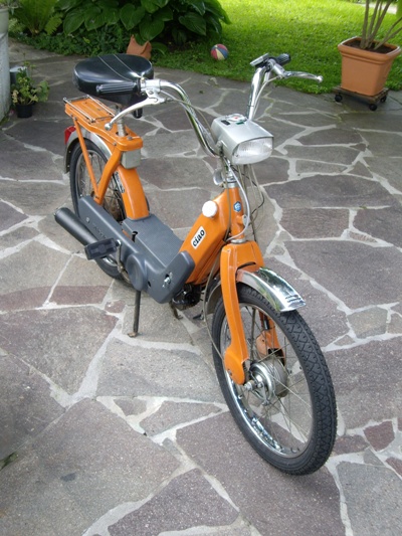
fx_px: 727
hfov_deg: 30.9
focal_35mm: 47
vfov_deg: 40.4
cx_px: 201
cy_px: 268
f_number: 3
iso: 100
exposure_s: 1/125
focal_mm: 7.6
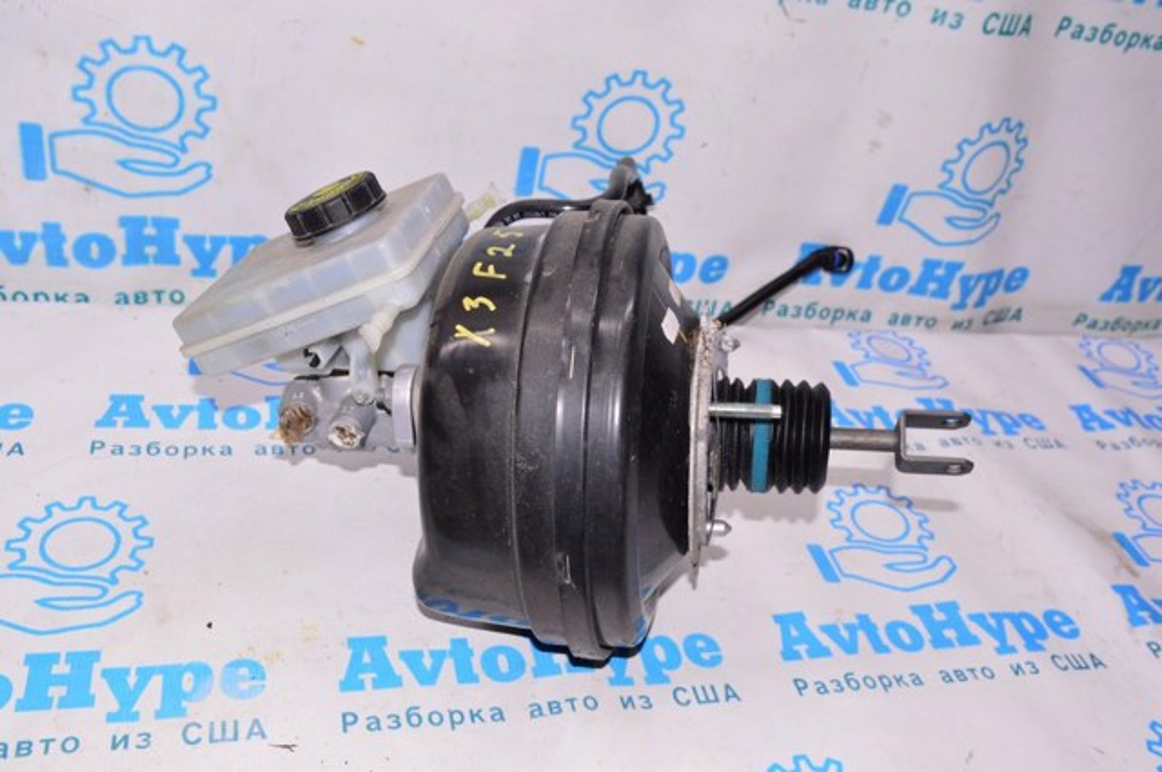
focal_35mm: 34
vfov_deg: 38.3
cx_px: 581
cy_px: 386
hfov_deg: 55.2
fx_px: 1112
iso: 1600
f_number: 8
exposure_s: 1/200
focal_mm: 23
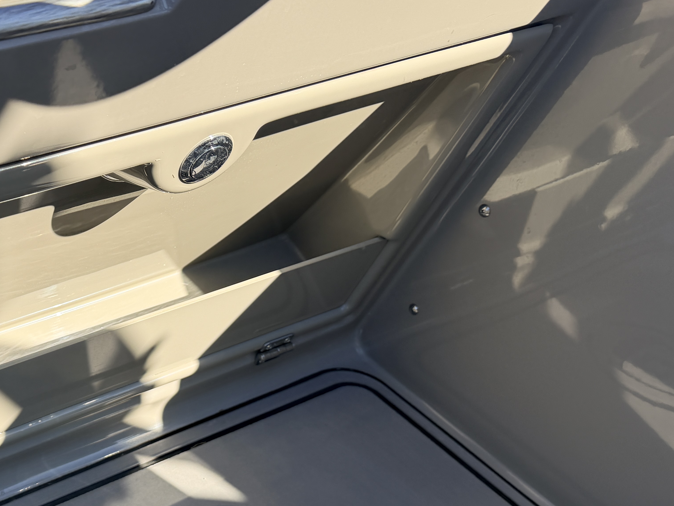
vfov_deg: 31.6
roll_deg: +2.6
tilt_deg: -34.0
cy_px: 379
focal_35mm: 45
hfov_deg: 38.9
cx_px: 57
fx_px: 876
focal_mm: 6.76
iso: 100
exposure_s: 1/1901
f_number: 1.78
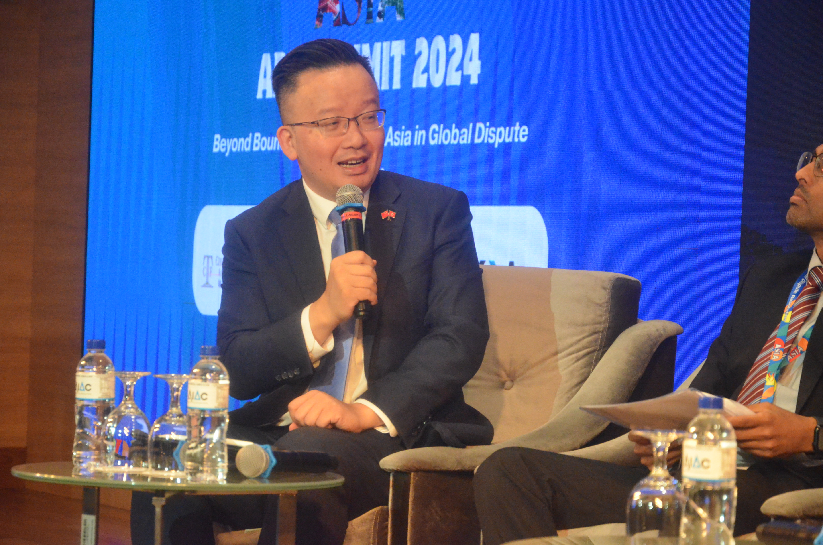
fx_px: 2738
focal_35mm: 120
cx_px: 412
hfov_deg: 17.1
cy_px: 272
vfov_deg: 11.4
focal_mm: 80
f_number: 5.3
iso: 6400
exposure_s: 1/100
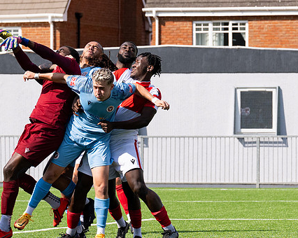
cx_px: 89
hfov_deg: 5.9
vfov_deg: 4.7
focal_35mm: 327
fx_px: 2881
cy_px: 131
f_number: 4
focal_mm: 84
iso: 200
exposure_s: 1/3200
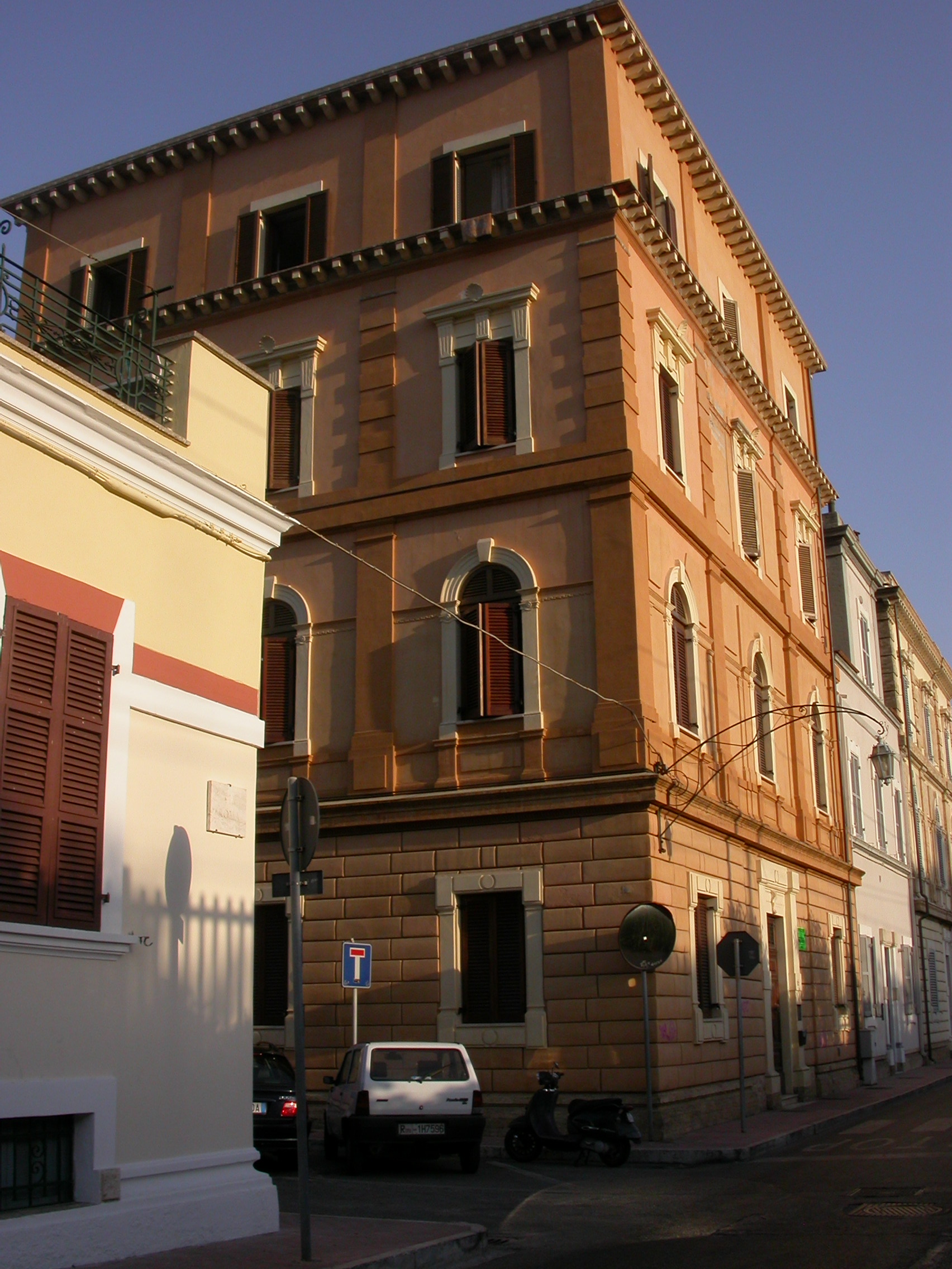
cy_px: 634
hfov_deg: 37.7
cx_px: 476
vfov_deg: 49.0
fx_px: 1393
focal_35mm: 38
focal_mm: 7.85
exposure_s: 1/302
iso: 100
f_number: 7.5
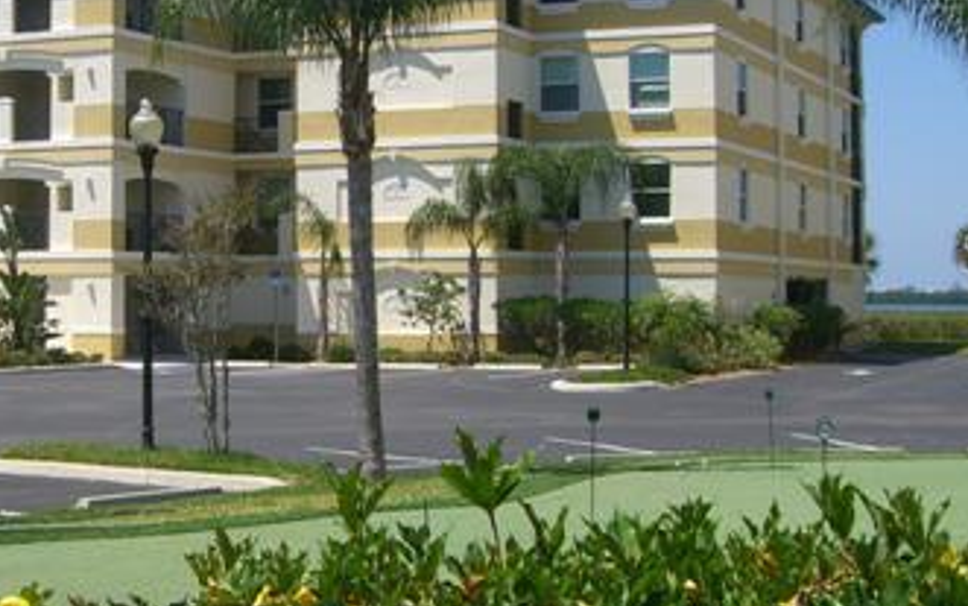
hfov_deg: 26.3
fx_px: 2058
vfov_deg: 16.7
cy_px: 252
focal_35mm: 78
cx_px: 301
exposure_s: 1/640
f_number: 4.3
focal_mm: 6.2
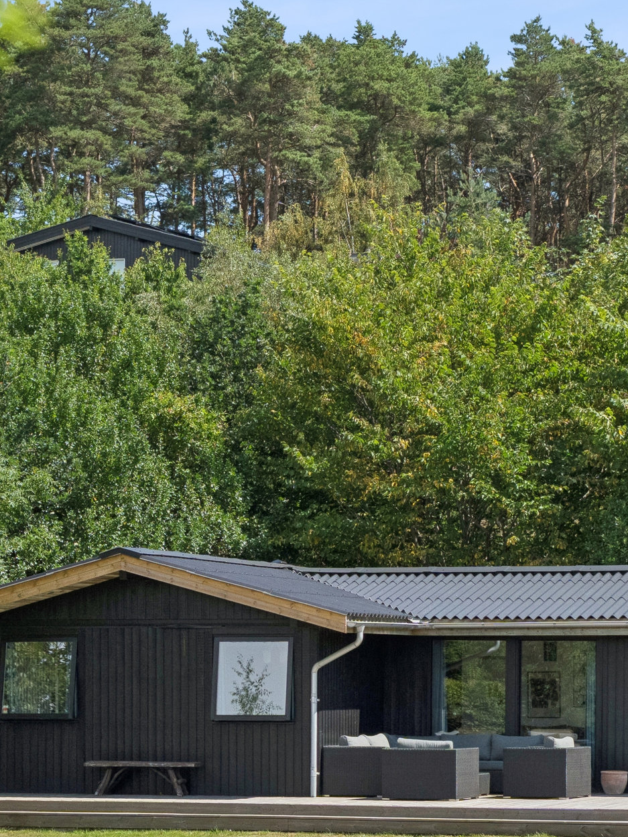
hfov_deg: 12.3
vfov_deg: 16.3
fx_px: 2904
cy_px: 626
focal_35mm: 120
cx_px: 507
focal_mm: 35
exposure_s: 1/2000
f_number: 5.6
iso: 500
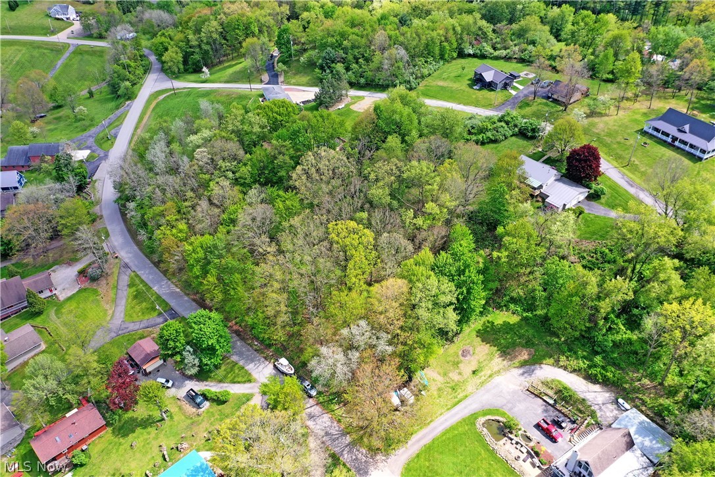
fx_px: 556
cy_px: 238
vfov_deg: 46.4
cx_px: 358
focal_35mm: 28
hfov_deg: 65.5
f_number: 5
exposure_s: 1/240
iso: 100
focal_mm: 10.26
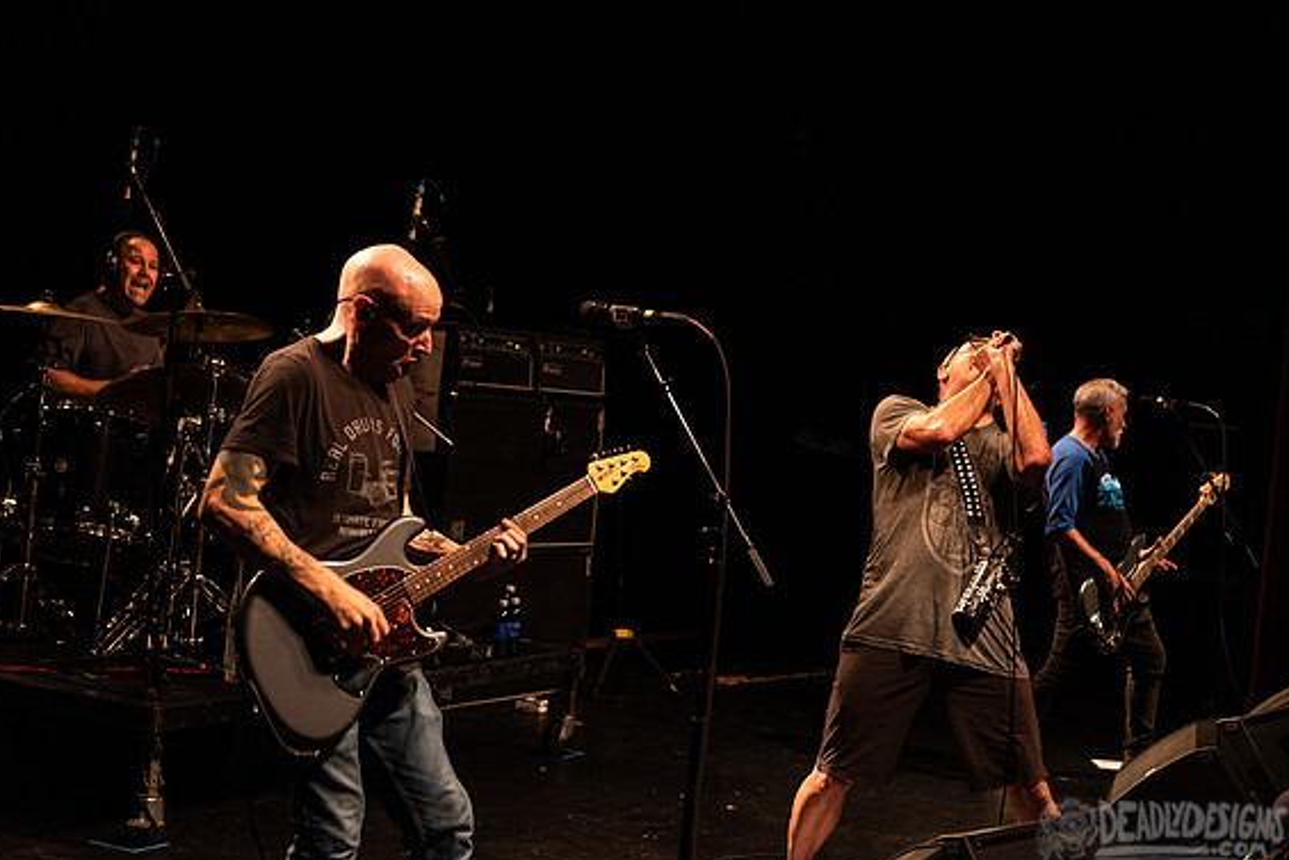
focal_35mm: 58
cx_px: 663
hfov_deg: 34.5
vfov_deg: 23.4
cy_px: 401
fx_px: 2077
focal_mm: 52
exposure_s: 1/125
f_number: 3.2
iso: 3200
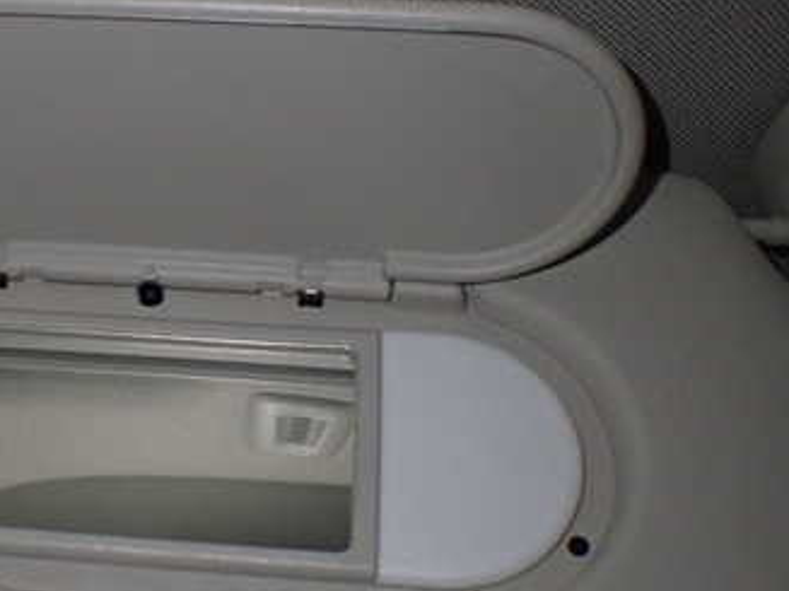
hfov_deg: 33.8
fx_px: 1253
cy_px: 304
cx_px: 142
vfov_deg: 26.5
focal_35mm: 55
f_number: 2.3
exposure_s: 1/125
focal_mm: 5.4
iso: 640
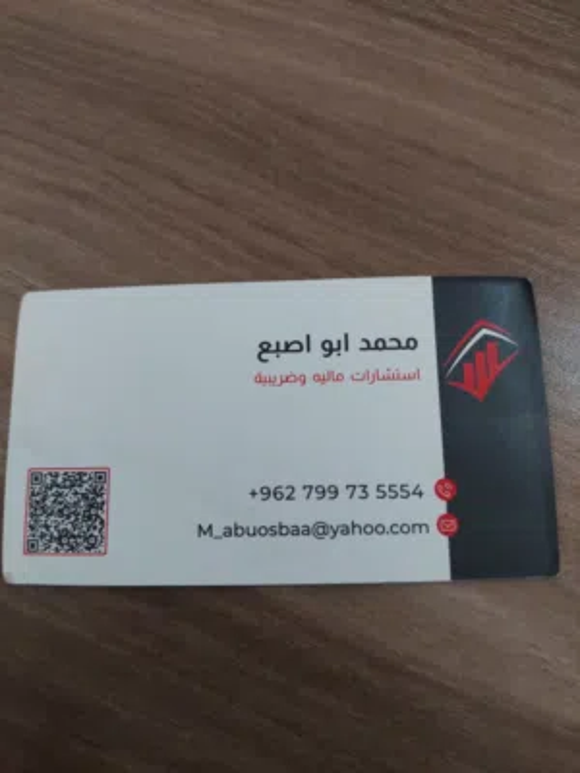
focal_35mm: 23
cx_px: 290
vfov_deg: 73.9
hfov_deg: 58.9
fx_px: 514
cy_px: 386
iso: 200
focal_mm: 5.06
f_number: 1.8
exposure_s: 1/100
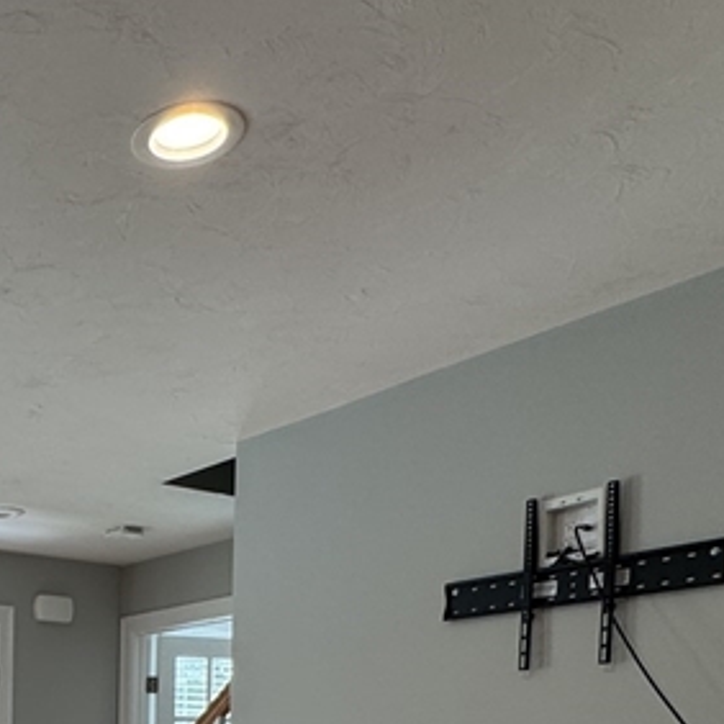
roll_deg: +0.1
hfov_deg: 31.8
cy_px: 822
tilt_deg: -2.3
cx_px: -131
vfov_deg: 32.4
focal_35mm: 45
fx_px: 1065
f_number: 2.2
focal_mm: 2.22
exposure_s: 1/126
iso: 50
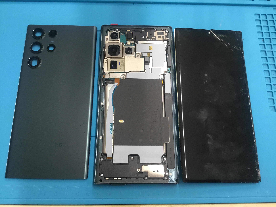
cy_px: 104
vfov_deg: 45.4
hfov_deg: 58.4
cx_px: 138
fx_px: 247
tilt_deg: -73.5
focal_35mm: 31
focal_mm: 3.3
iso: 100
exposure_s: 1/30
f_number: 2.4
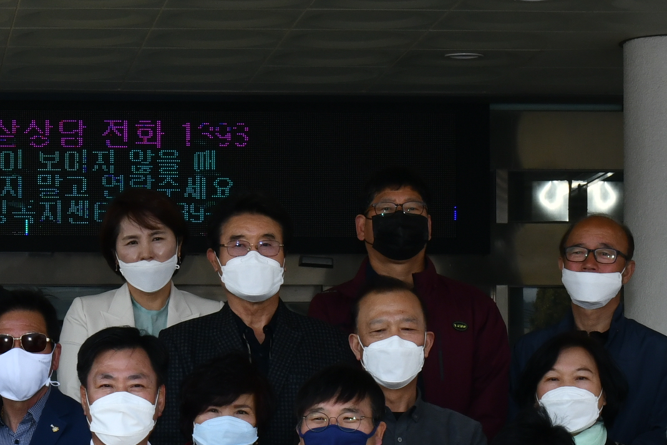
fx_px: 3576
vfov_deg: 7.1
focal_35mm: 193
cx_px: 46
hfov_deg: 10.6
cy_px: 456
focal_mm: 50
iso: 400
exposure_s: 1/250
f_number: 14
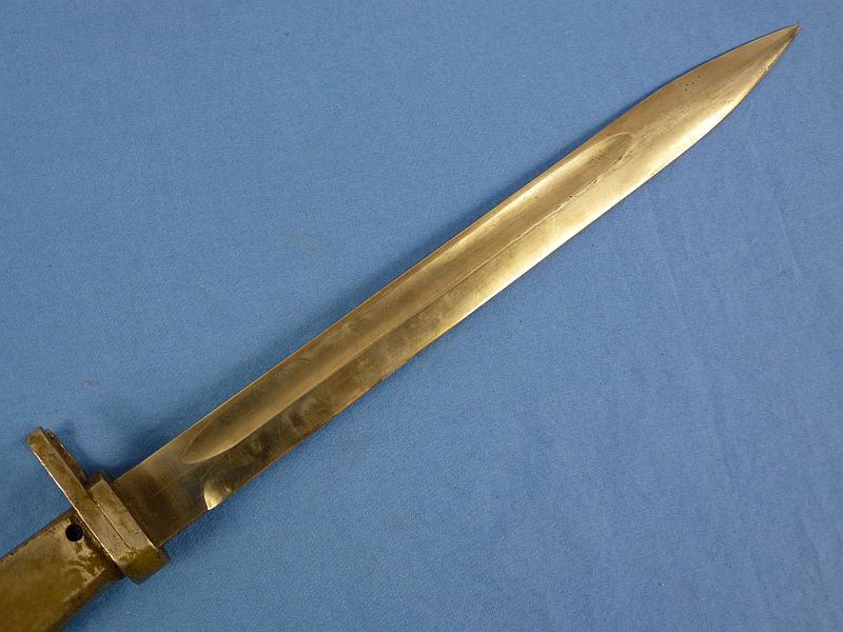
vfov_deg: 42.9
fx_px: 804
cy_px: 316
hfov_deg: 55.4
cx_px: 422
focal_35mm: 33
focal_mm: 5.9
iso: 160
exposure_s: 1/60
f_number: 3.6
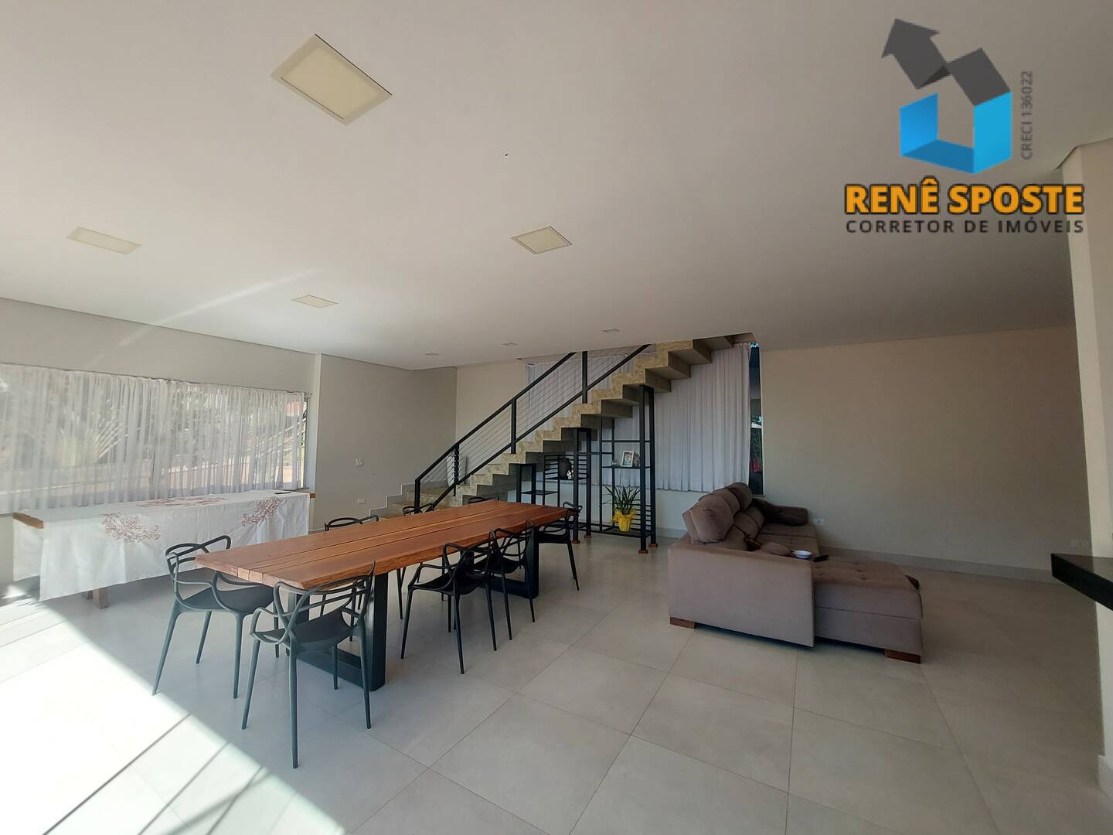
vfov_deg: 89.9
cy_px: 418
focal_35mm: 13
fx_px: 418
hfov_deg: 106.2
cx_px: 556
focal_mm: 1.74
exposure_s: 1/225
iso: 40
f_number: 2.2
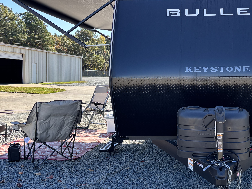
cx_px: 184
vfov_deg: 32.1
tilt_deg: -2.2
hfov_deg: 41.1
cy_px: 83
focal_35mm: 45
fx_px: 328
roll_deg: -0.8
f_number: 1.6
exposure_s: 1/732
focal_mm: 5.96
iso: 50
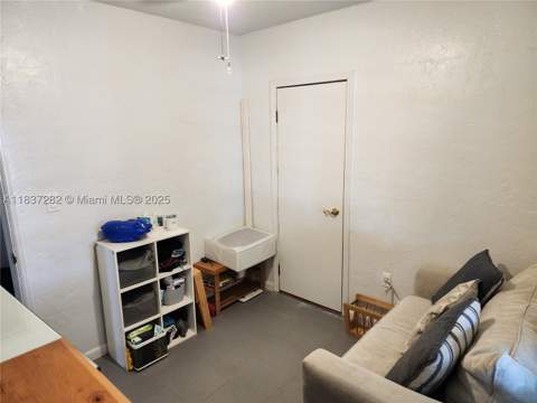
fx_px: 357
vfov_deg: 58.9
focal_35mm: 23
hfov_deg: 73.9
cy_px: 202
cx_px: 268
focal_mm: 6.4
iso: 250
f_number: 1.8
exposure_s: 1/120
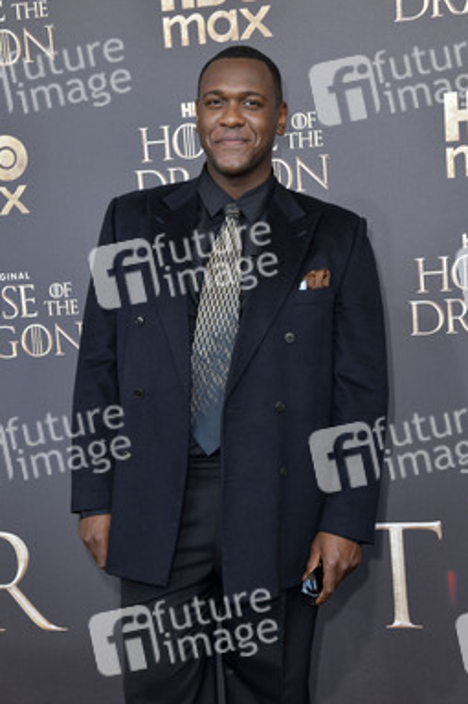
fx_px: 978
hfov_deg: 26.9
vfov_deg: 39.6
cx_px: 237
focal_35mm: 50
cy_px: 358
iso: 400
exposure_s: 1/200
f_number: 6.3
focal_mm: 48
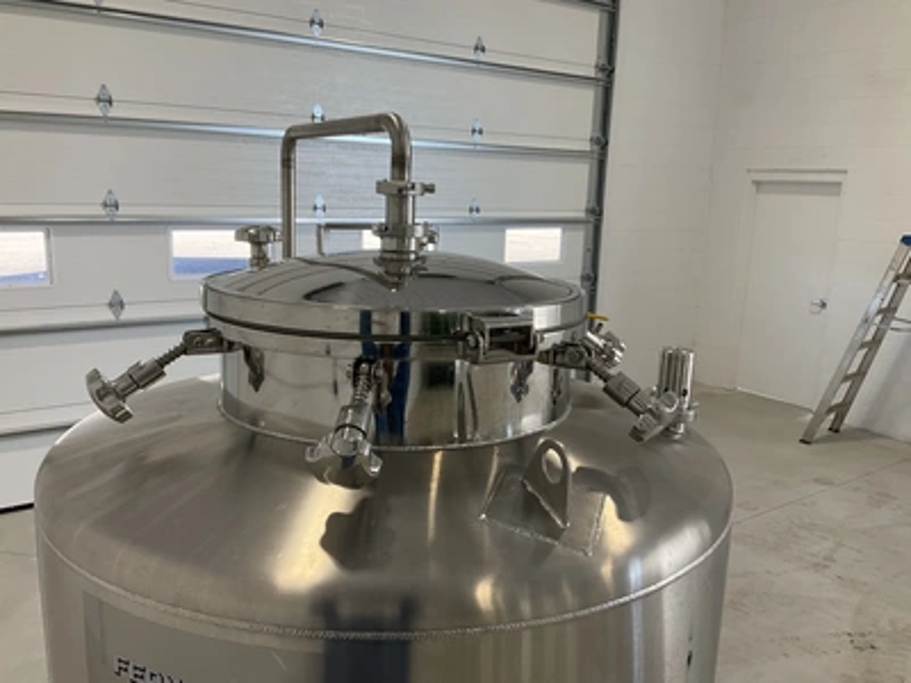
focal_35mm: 29
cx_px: 456
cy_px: 342
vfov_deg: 48.2
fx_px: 763
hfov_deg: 61.7
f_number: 1.8
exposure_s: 1/138
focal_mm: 3
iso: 32
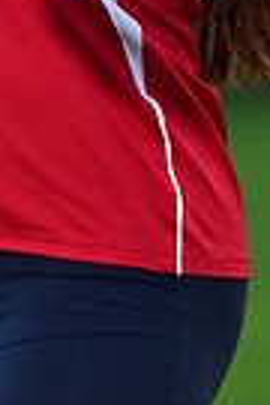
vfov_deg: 2.9
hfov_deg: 1.9
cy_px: -303
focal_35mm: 709
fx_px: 7976
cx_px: 50
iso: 400
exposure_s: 1/320
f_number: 4.5
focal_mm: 165
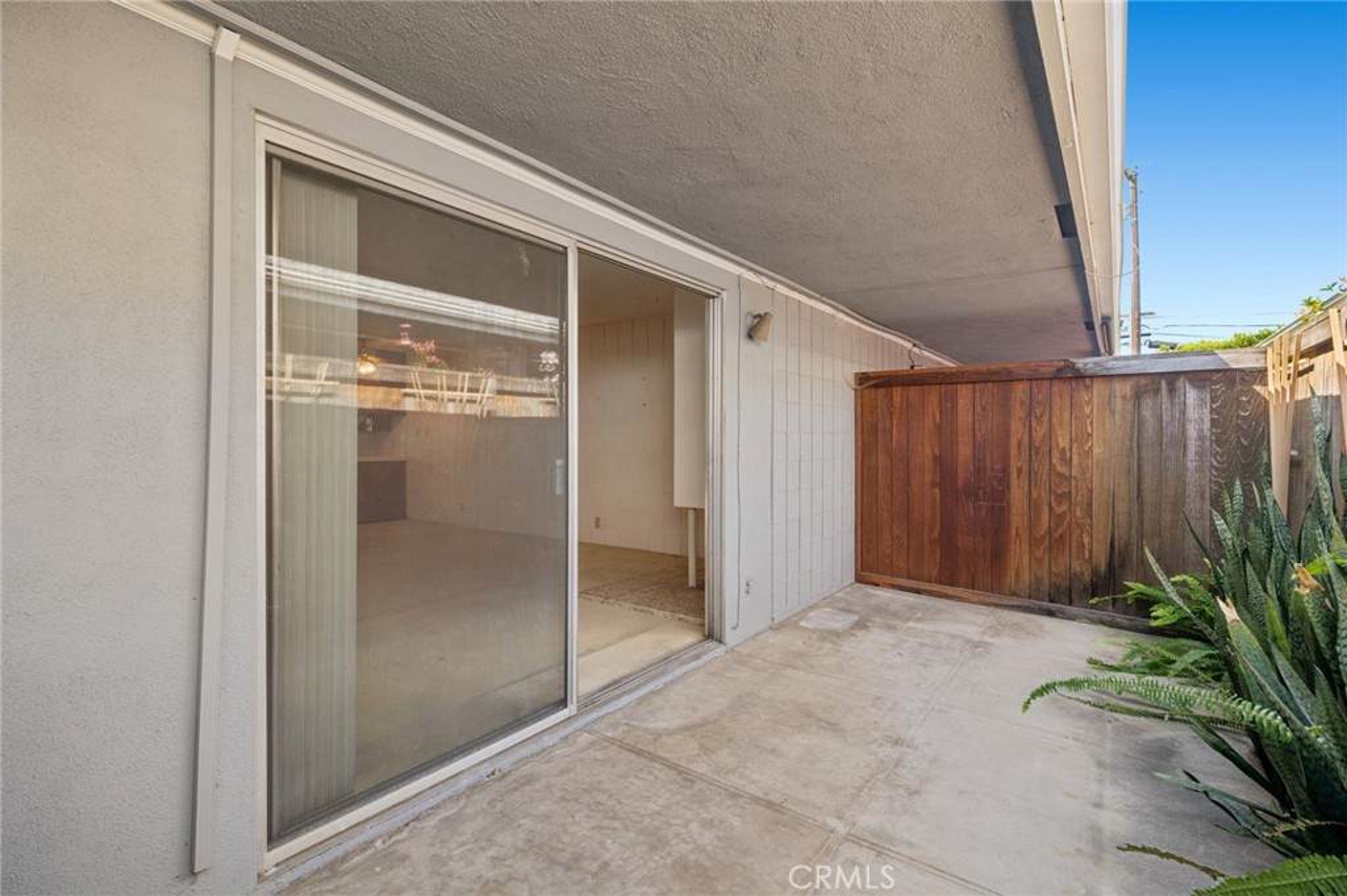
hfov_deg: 96.8
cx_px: 674
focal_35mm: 16
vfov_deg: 73.7
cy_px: 448
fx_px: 598
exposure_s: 1/40
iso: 200
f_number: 9
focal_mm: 16
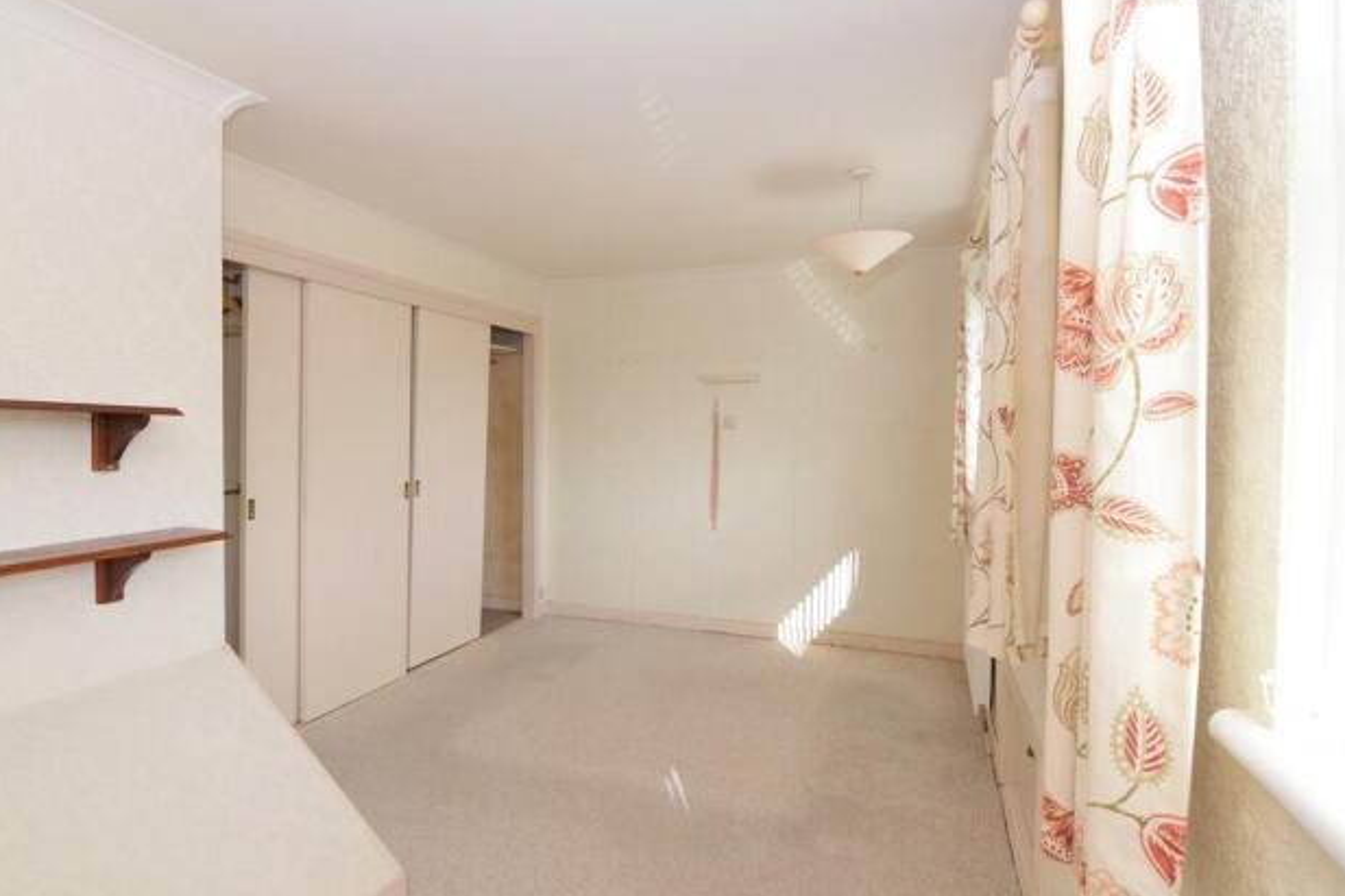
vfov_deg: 68.8
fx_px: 655
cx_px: 639
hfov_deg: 91.5
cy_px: 447
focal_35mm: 18
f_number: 5.6
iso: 280
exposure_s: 1/125
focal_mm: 11
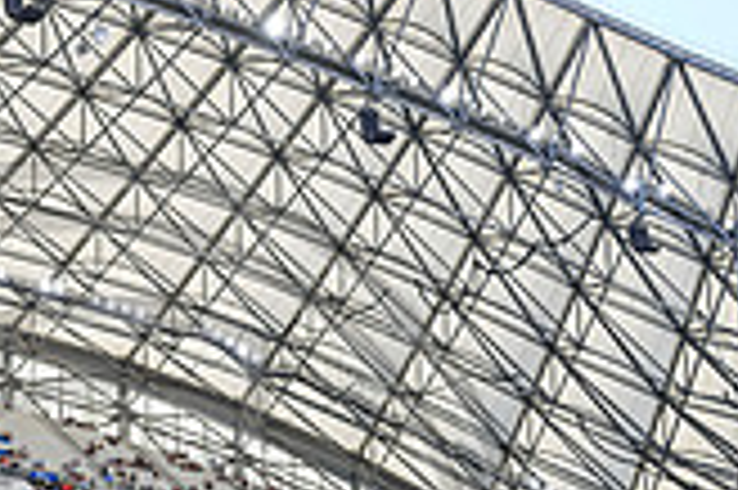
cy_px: 618
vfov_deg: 15.4
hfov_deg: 23.3
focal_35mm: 85
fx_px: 1741
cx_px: 68
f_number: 3.2
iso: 160
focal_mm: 24
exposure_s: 1/500
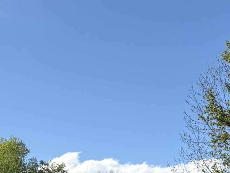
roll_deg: +1.3
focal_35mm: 104
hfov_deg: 17.5
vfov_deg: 14.2
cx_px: 313
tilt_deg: +18.4
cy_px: 76
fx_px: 691
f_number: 1.6
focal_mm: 5.96
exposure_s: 1/2639
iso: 50
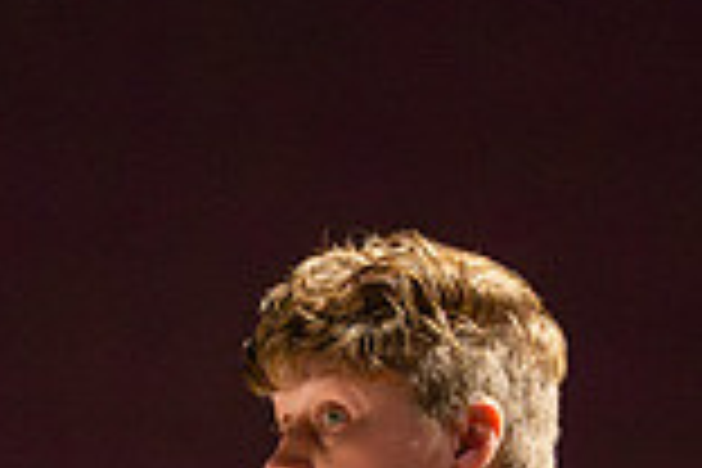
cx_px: 212
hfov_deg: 3.3
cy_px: 839
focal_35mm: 632
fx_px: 12323
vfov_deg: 2.2
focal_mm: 170
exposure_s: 1/640
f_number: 2.8
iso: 12800
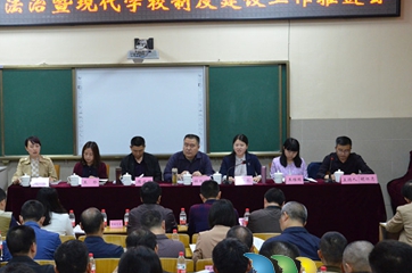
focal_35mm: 58
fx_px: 663
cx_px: 143
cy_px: 128
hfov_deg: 34.3
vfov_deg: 23.3
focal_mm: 28
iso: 3200
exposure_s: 1/125
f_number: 5.6
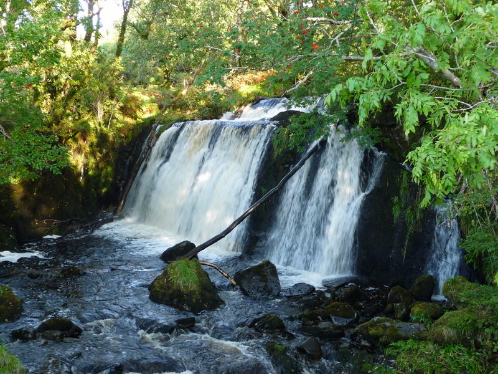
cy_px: 187
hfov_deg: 43.9
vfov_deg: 33.6
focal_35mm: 43
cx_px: 249
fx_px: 619
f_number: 4
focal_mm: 7.1
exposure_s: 1/30
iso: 125
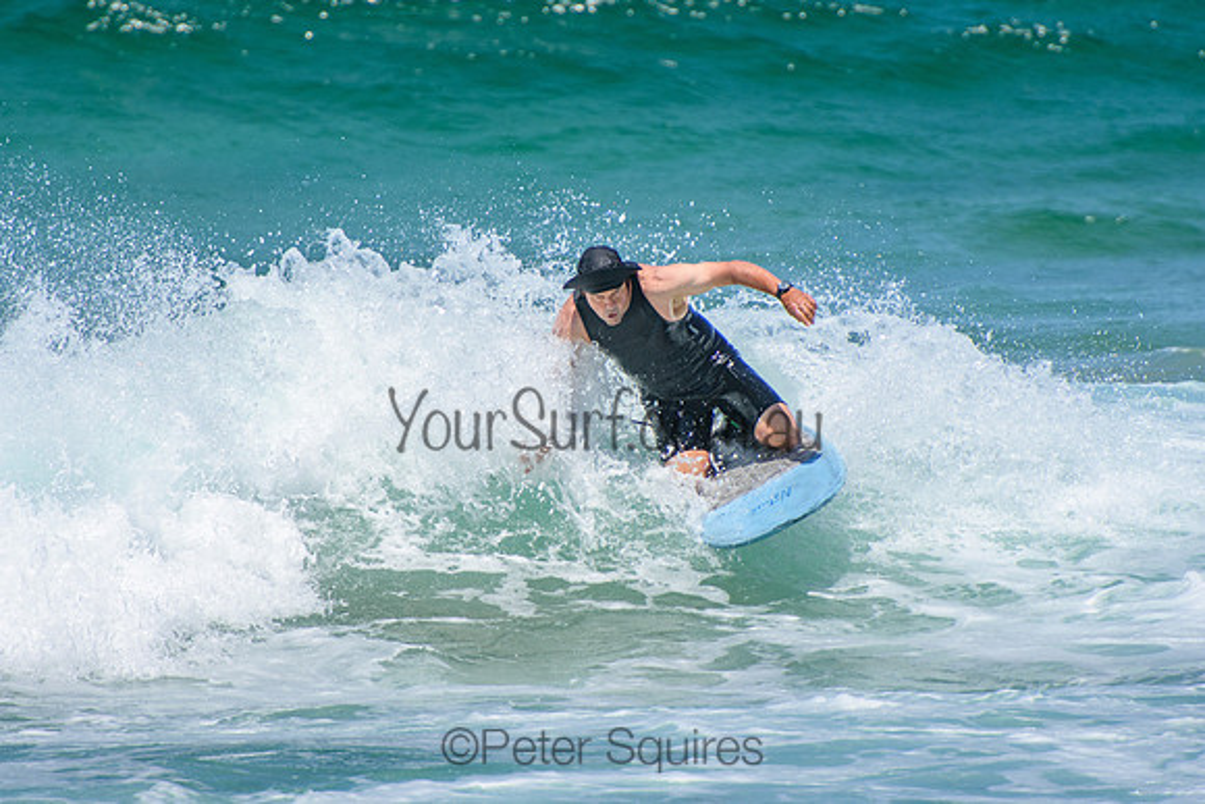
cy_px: 402
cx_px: 602
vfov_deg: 2.3
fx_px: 20087
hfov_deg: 3.4
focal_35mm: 600
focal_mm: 400
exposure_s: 1/2000
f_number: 5.6
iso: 250
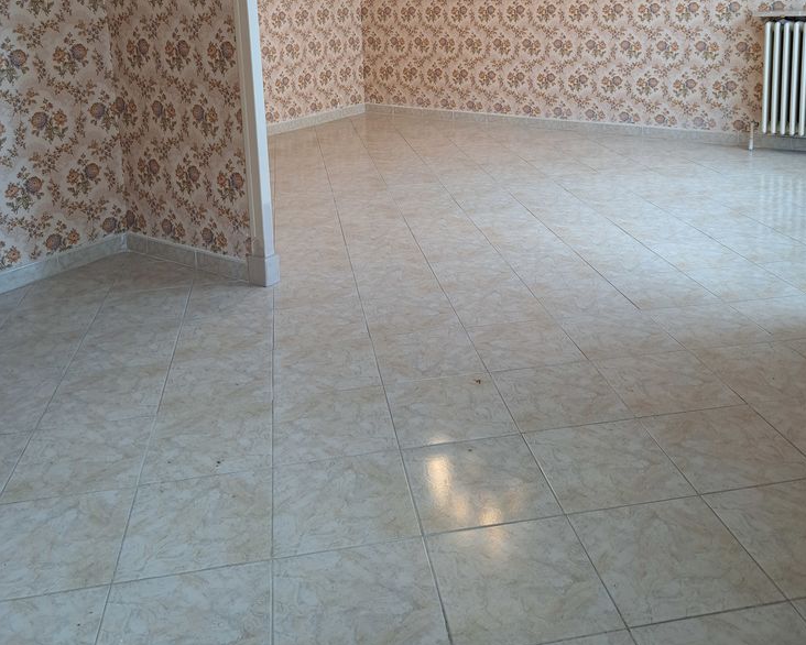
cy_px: 125
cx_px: 412
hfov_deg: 55.6
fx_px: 764
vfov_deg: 43.6
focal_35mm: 32
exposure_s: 1/50
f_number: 1.8
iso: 80
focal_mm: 5.23
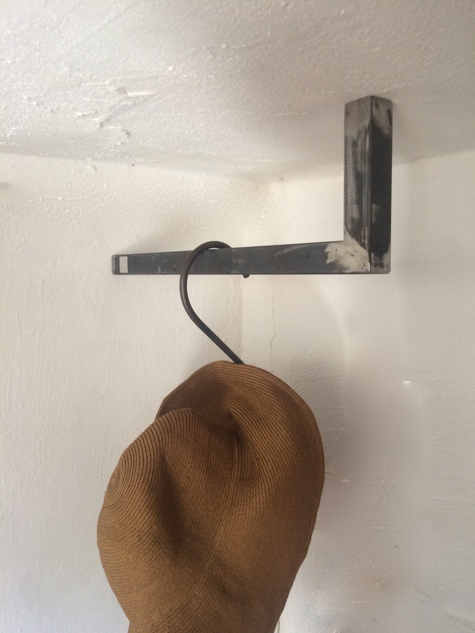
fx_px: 531
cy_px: 316
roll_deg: -0.6
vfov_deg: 61.7
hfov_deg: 48.2
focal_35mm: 29
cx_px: 238
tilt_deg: -10.5
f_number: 2.2
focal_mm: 4.15
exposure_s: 1/30
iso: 100
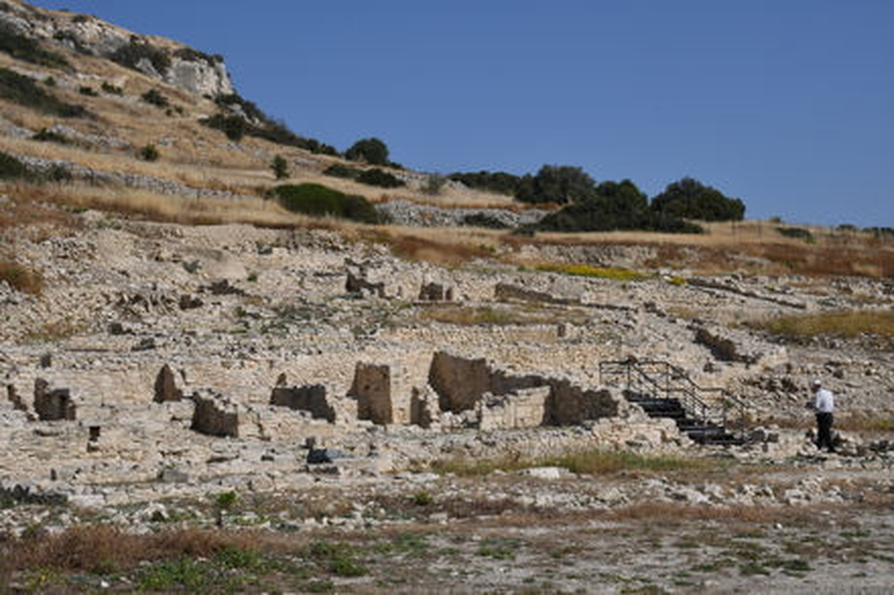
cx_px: 447
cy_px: 298
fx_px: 1415
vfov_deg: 23.8
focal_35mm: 57
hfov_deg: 35.1
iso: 200
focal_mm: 38
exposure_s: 1/250
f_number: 20
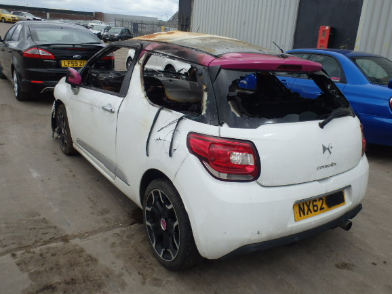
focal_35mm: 31
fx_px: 351
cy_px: 148
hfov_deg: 58.2
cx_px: 216
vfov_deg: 45.5
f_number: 11
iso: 125
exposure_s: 1/100
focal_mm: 5
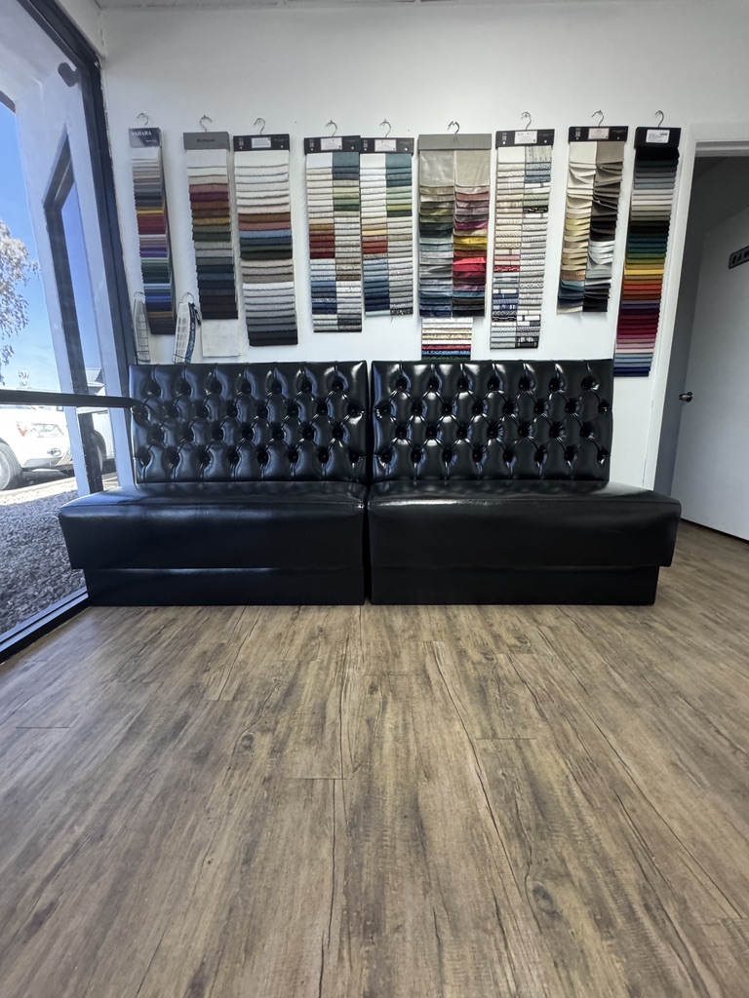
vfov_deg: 102.1
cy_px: 499
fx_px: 404
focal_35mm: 14
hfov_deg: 85.7
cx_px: 374
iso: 800
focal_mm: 2.22
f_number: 2.2
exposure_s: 1/60
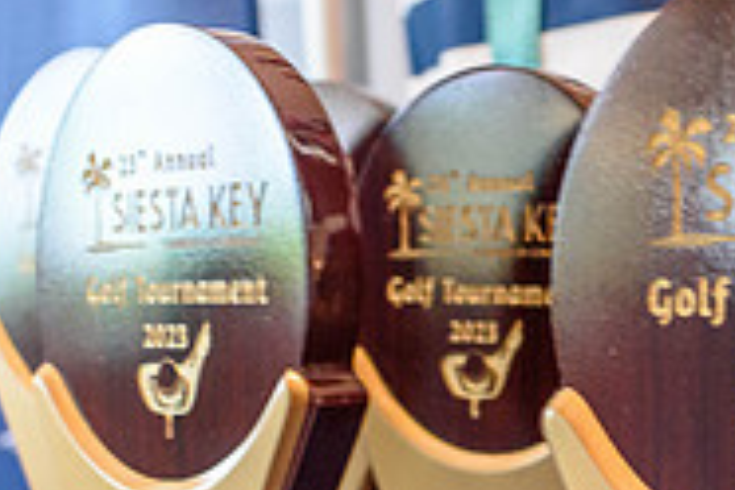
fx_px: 1715
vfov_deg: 15.9
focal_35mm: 84
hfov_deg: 23.9
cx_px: 549
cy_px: 492
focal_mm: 18
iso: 1600
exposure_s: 1/60
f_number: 3.5
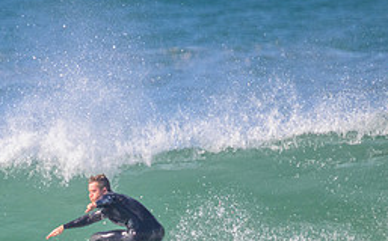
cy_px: 269
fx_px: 19467
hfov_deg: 1.1
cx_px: 63
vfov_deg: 0.7
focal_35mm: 1843
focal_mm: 800
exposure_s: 1/2000
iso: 1800
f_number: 11
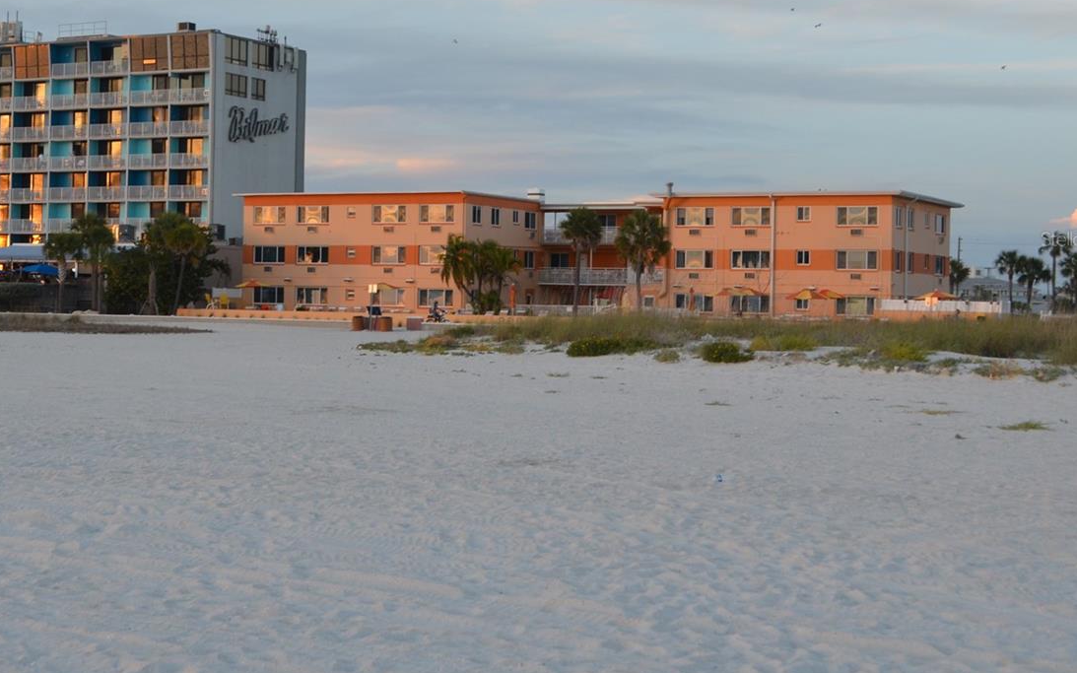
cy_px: 239
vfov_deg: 20.0
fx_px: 1900
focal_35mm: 65
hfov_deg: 31.3
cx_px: 340
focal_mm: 29
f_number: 5.6
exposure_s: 1/125
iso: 320
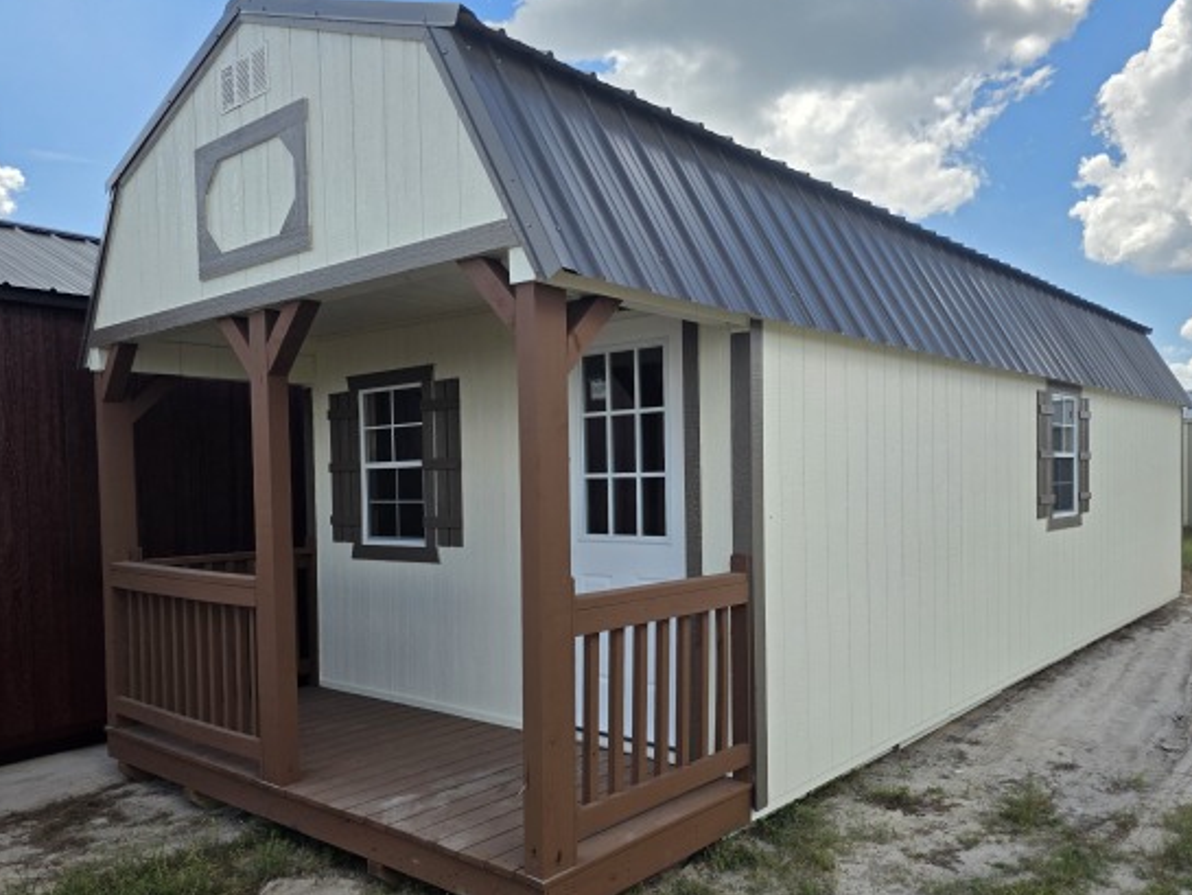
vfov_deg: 51.3
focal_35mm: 27
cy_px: 492
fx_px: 930
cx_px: 665
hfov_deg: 65.1
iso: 80
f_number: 1.7
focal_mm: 6.3
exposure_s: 1/4237
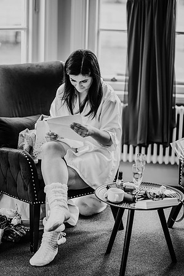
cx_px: 92
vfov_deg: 23.9
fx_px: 653
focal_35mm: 85
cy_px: 138
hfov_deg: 16.0
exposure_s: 1/160
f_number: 1.8
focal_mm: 85
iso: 720
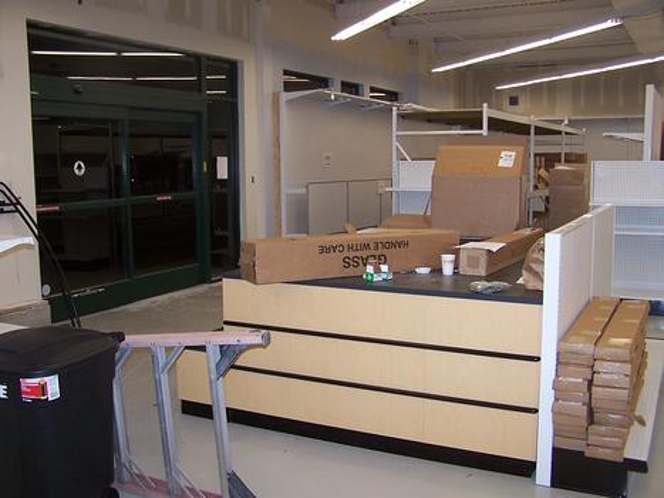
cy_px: 249
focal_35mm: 38
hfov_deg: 49.0
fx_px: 729
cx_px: 332
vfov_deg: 37.7
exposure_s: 1/60
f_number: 2.8
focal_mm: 6.3
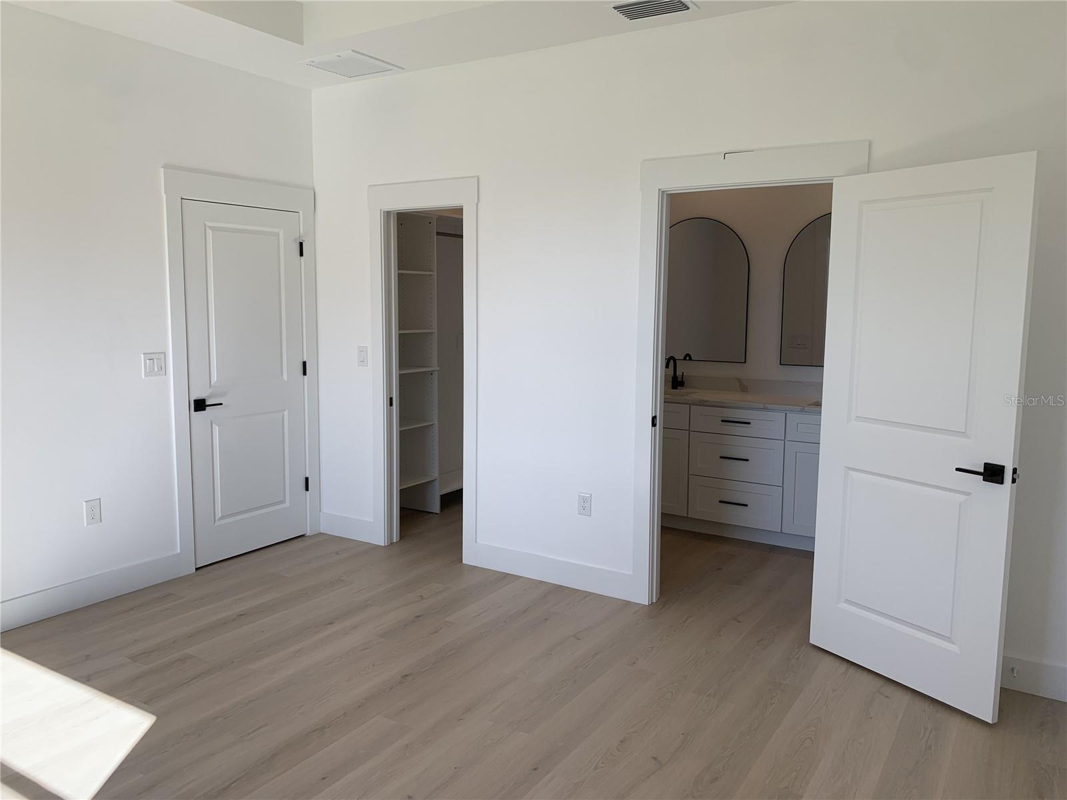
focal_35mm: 26
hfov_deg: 67.3
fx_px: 801
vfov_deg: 53.1
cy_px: 400
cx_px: 534
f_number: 1.8
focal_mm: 4.25
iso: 25
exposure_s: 1/274
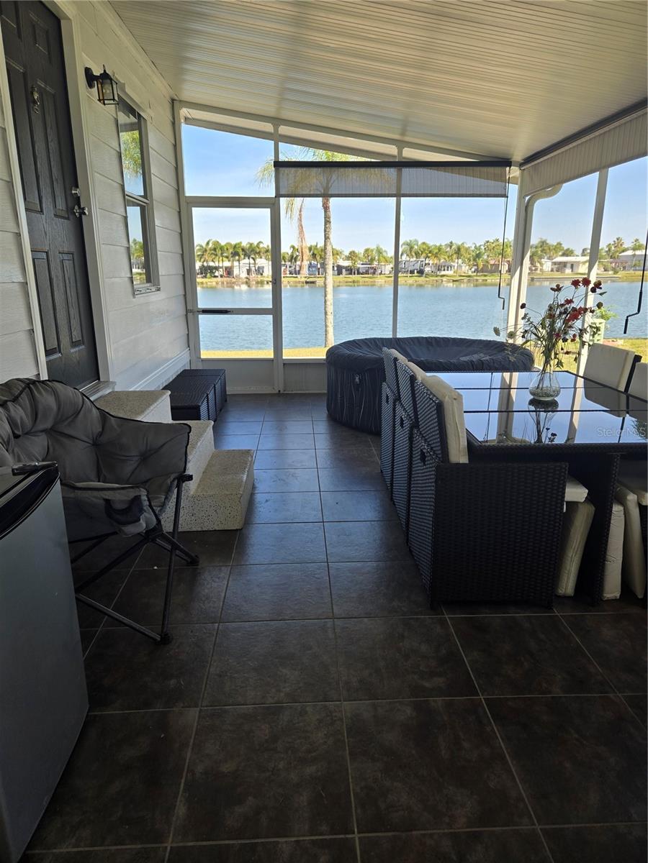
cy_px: 432
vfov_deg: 73.9
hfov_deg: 58.9
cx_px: 324
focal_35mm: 23
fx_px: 574
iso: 25
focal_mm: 5.4
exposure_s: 1/388
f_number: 1.8
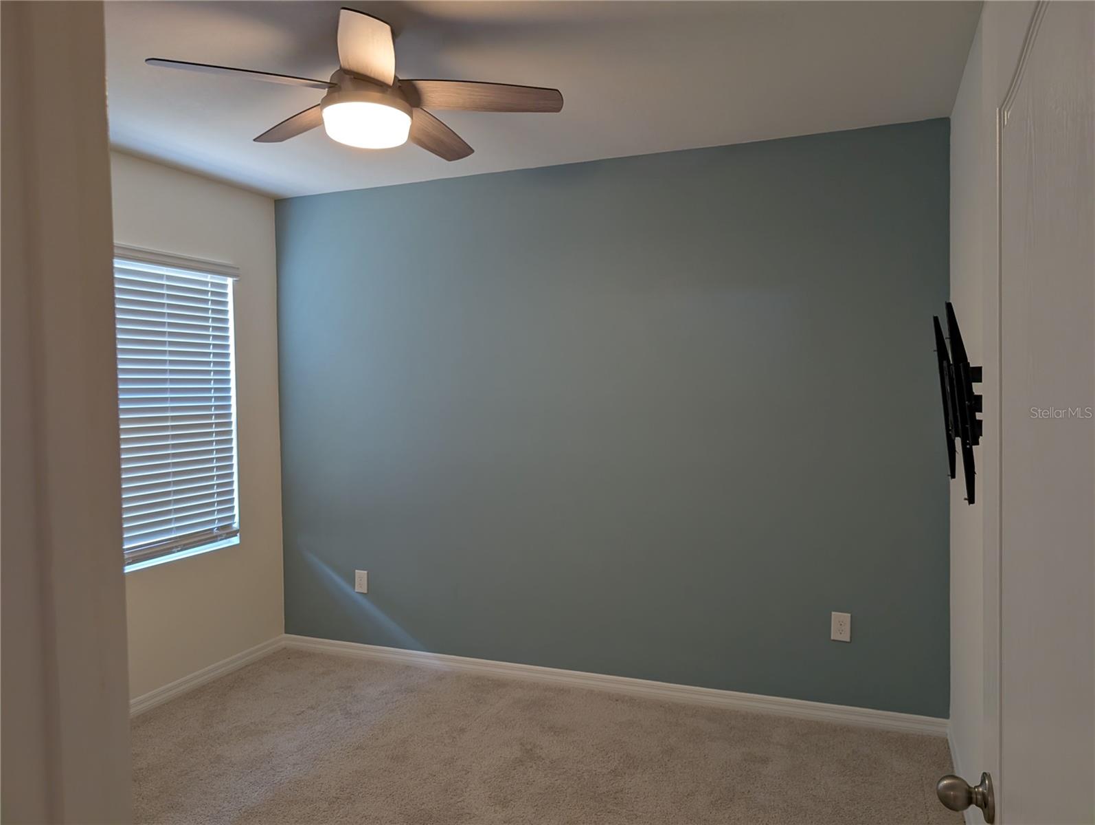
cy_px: 412
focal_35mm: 24
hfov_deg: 71.5
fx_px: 760
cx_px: 548
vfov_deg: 56.9
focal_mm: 6.9
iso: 255
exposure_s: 1/120
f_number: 1.68
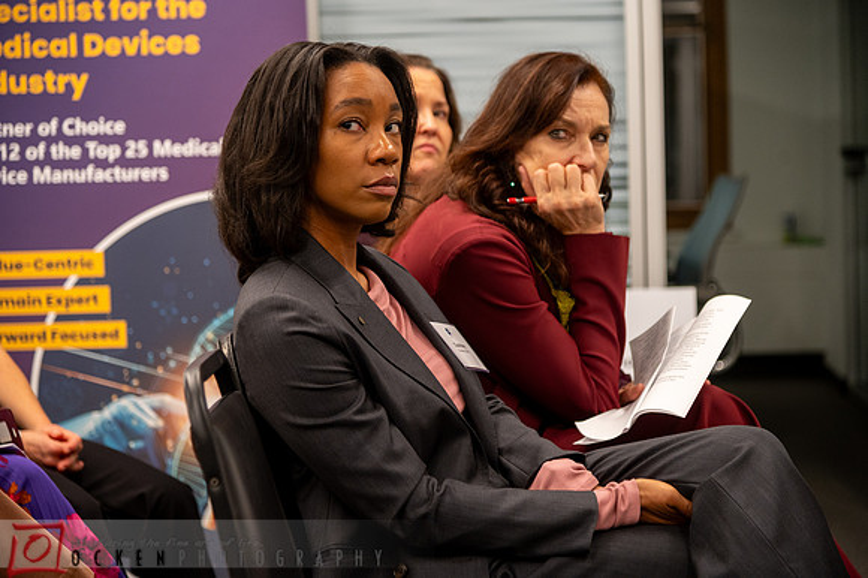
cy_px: 289
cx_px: 434
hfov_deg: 23.7
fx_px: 2072
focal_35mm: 86
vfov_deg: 15.9
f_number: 4
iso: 1600
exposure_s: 1/100
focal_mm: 86
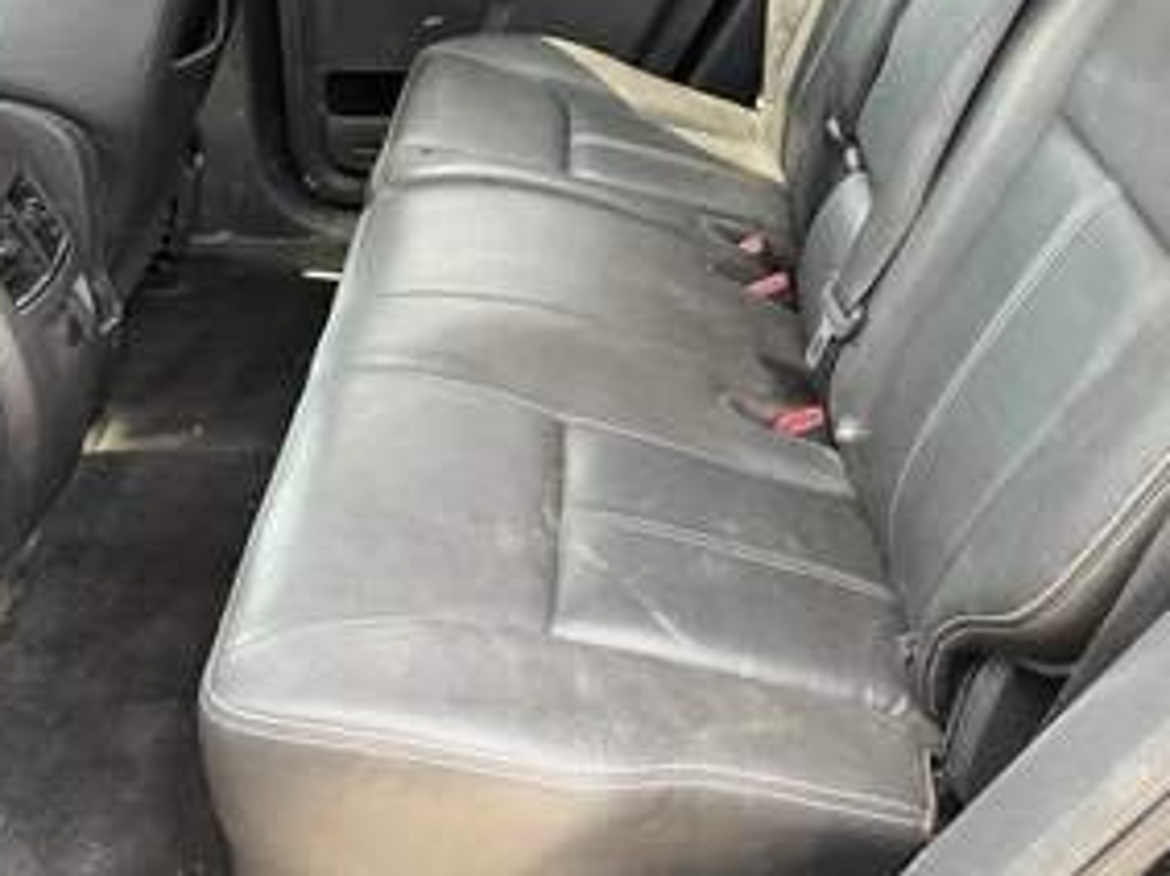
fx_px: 1385
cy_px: 471
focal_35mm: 41
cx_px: 575
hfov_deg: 45.8
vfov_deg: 35.1
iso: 64
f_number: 1.8
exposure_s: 1/77
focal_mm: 3
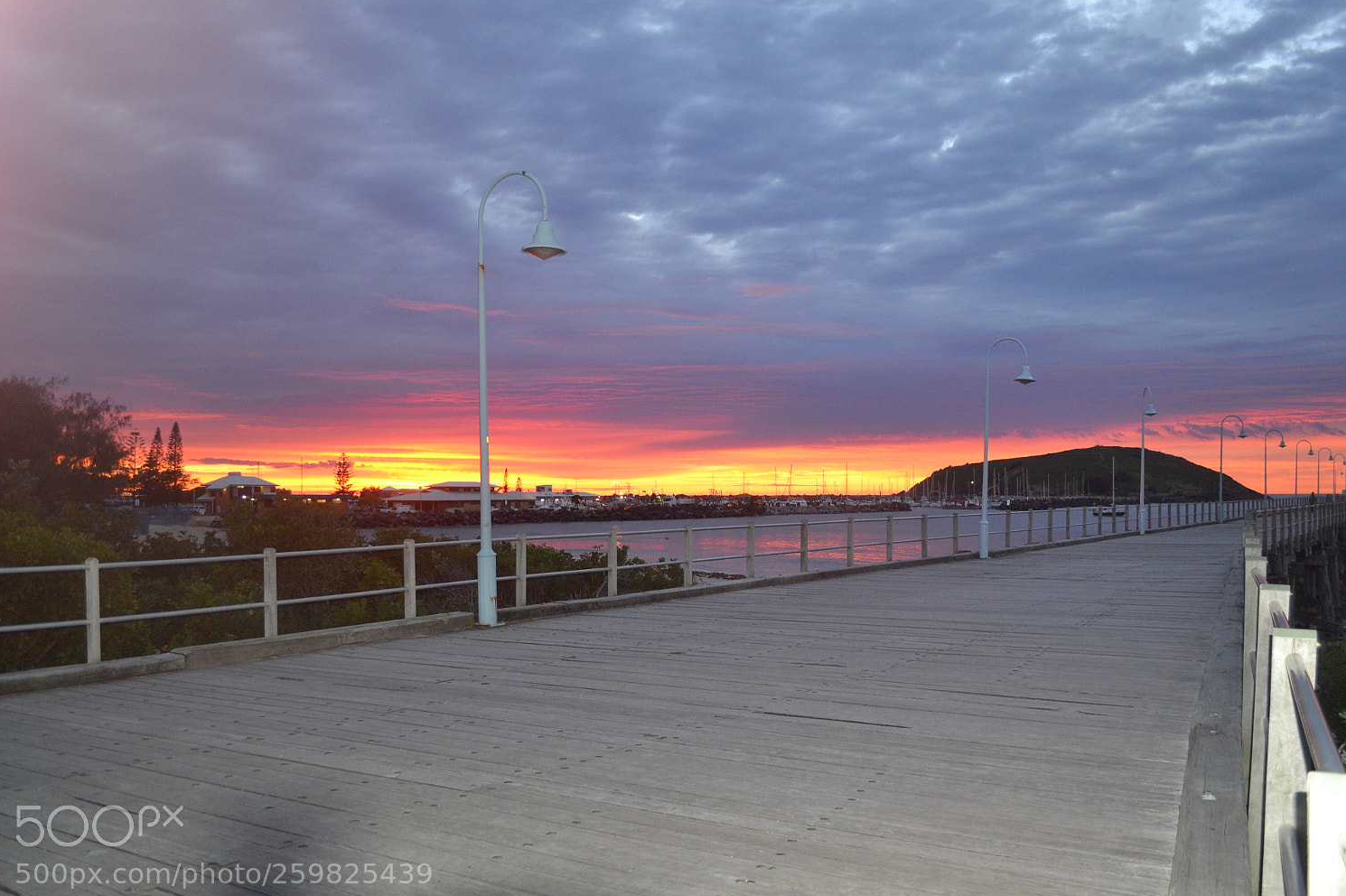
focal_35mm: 29
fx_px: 1084
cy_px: 463
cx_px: 682
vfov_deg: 44.9
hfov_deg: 63.7
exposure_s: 1/60
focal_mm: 18
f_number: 3.5
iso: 720
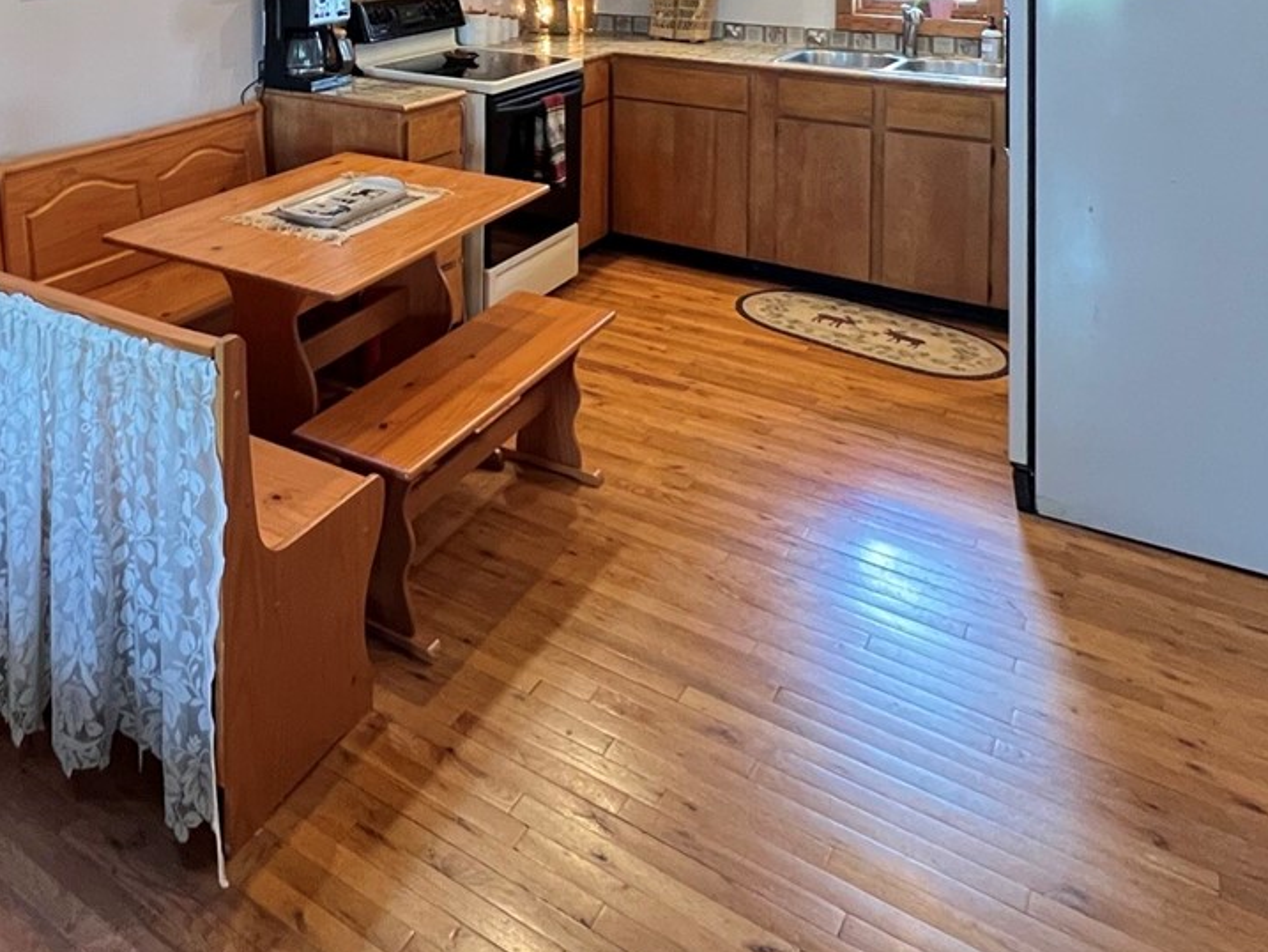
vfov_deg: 40.4
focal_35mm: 29
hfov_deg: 57.7
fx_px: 1062
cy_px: -58
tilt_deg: -2.1
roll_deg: +0.6
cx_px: 279
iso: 400
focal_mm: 1.57
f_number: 1.8
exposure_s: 1/60
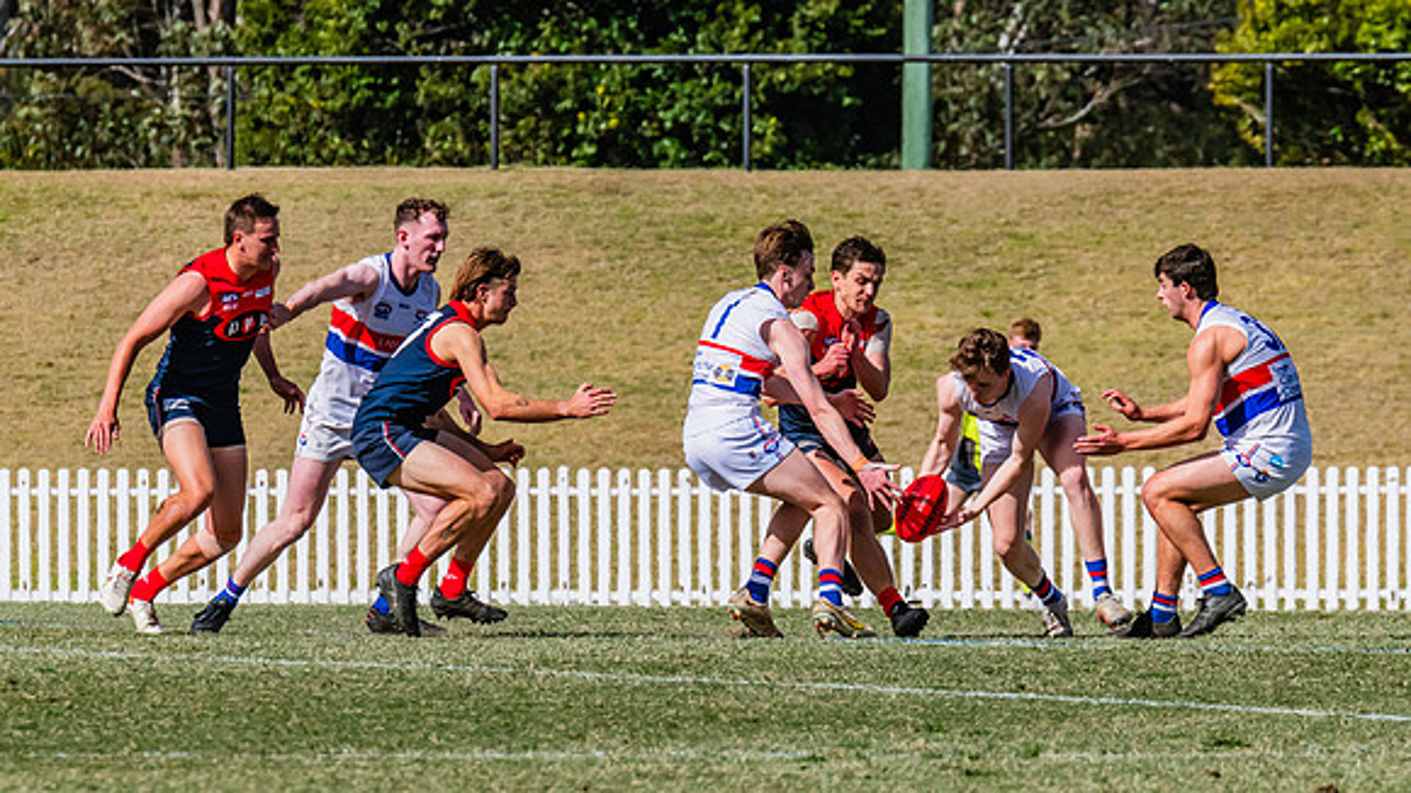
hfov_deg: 3.7
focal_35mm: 586
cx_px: 893
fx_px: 21904
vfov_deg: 2.1
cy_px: 387
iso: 800
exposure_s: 1/2000
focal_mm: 420
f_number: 11
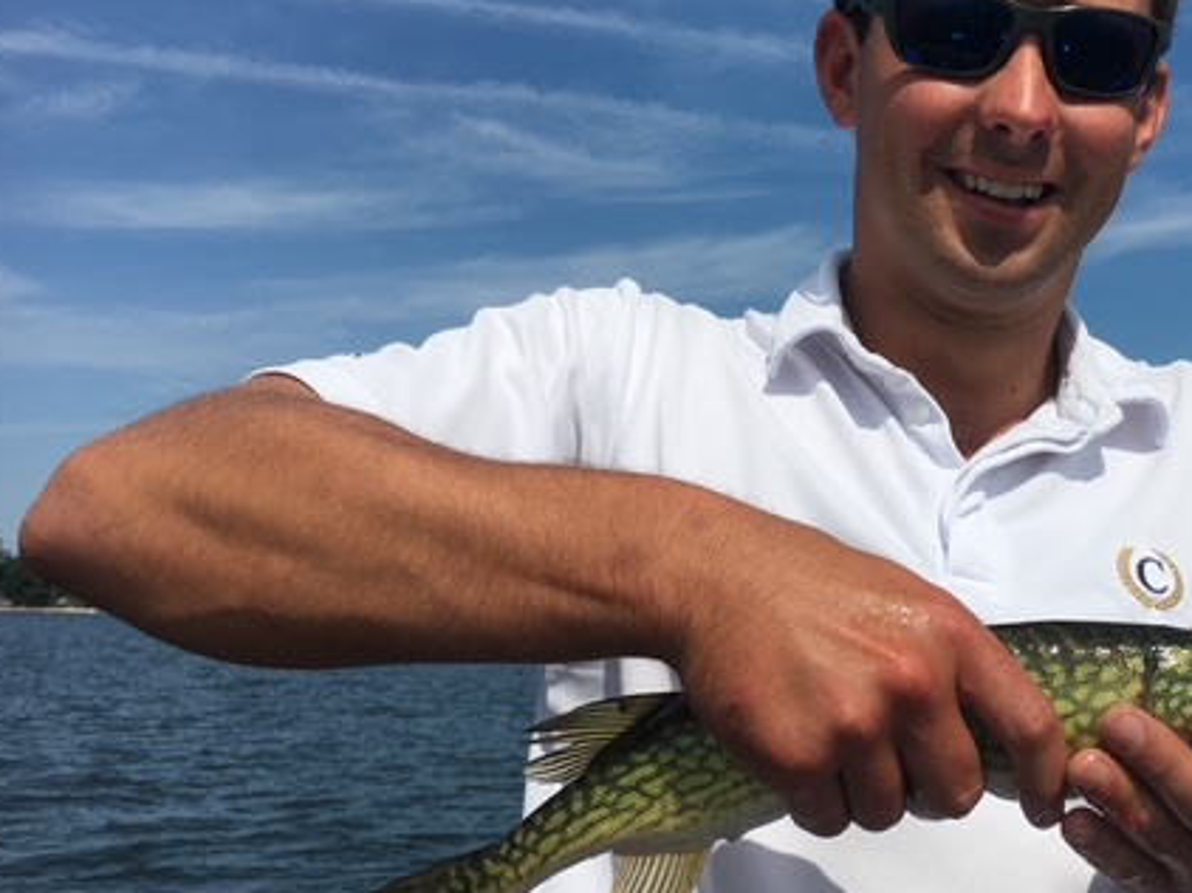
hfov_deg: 41.9
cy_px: 469
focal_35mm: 44
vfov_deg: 32.8
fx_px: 1514
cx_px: 862
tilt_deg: +7.4
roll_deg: -0.8
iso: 25
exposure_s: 1/2404
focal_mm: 4.15
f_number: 2.2
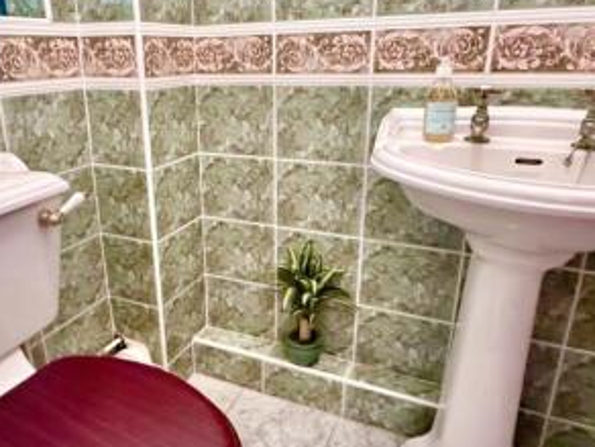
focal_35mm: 28
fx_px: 481
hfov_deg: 63.1
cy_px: 221
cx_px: 250
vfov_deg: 49.7
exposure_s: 1/50
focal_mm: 2.22
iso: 640
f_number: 2.2
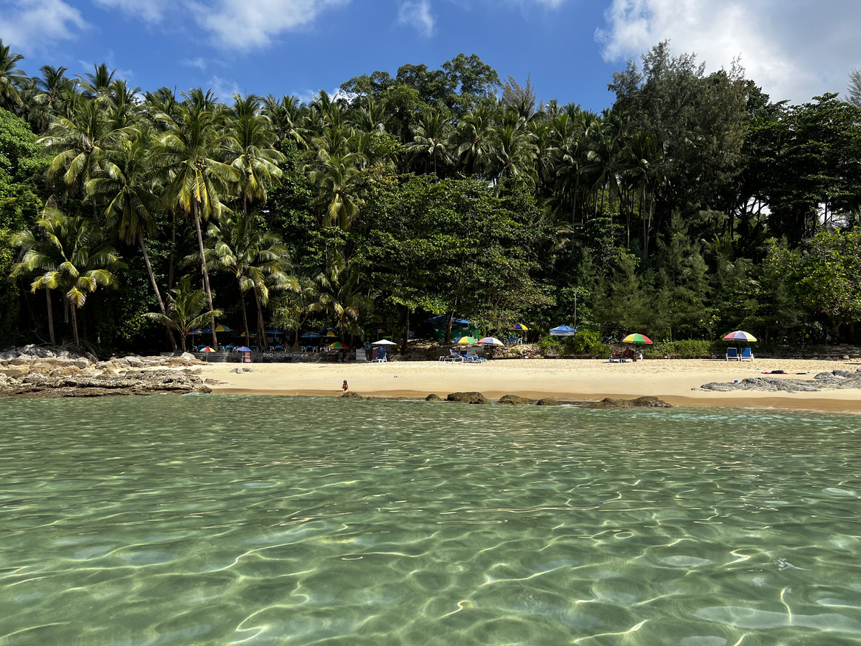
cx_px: 430
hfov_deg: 67.3
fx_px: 647
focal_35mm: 26
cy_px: 323
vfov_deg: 53.1
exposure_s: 1/3704
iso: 50
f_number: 1.5
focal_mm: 5.7
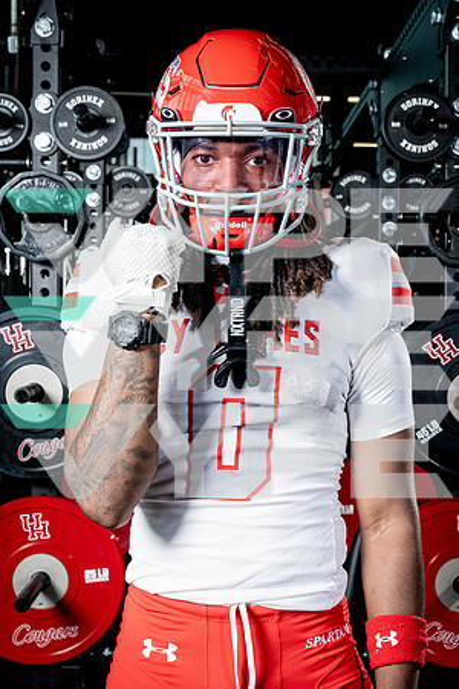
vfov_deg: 38.2
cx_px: 230
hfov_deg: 26.0
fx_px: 994
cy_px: 344
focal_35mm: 52
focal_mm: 52
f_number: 9
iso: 640
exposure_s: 1/250
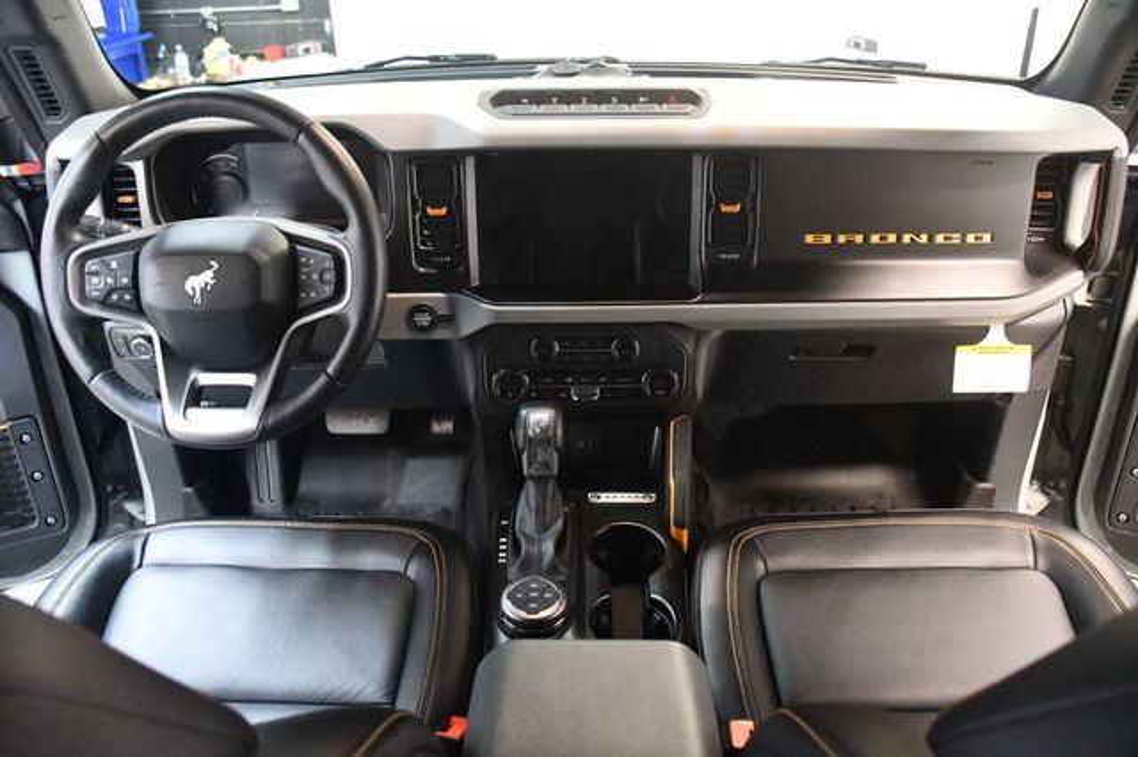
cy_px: 378
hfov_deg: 67.4
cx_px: 569
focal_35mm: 27
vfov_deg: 47.9
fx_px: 853
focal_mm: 18
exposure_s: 1/60
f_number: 3.5
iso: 10000
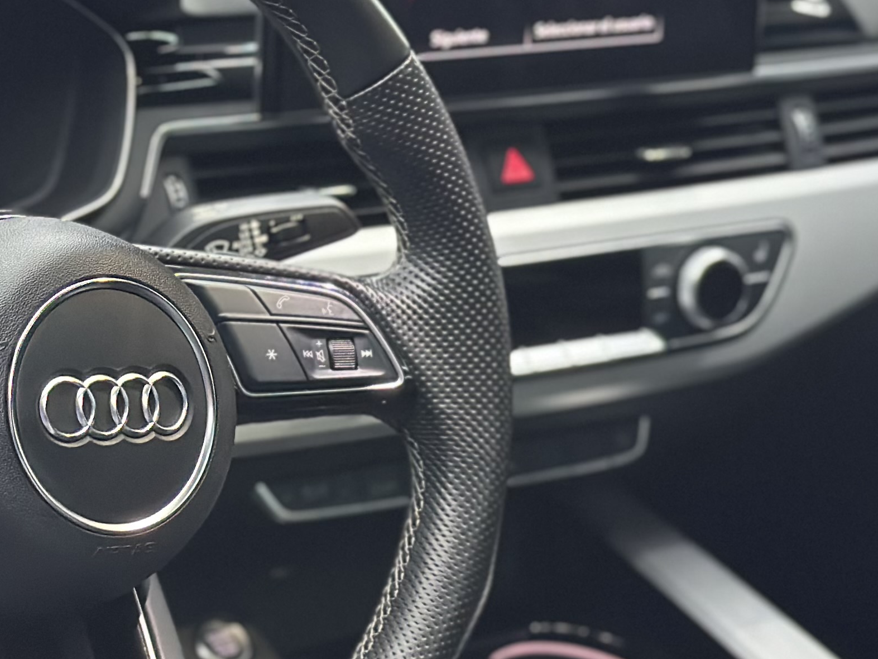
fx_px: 3120
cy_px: 271
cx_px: 301
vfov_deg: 12.0
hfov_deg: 16.0
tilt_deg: -17.0
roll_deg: -2.6
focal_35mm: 123
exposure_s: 1/50
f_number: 1.78
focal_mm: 6.86
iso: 320
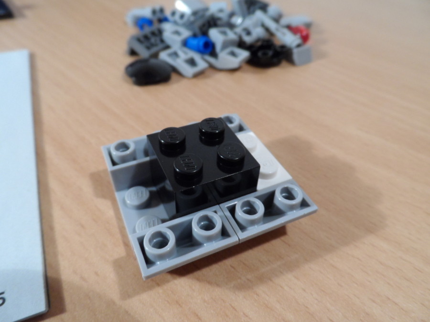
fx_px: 298
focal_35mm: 24
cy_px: 161
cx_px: 215
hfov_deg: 71.6
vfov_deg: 56.8
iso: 200
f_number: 3.2
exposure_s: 1/20
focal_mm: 4
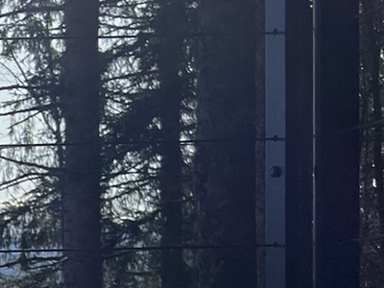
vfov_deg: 10.9
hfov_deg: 12.5
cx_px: -449
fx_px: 1475
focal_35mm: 133
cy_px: 376
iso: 50
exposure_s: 1/8000
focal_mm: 5.7
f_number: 1.5
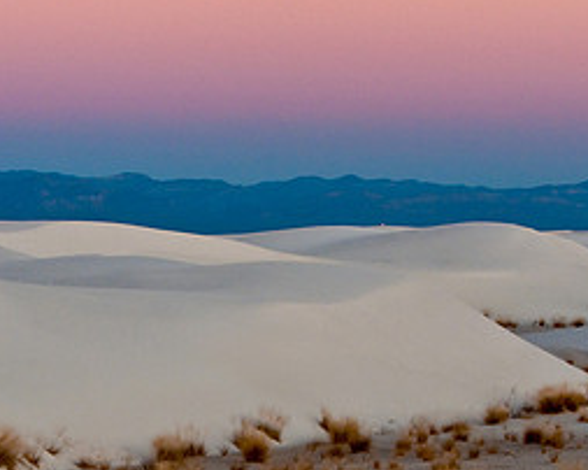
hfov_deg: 8.5
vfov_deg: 6.8
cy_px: 420
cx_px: 135
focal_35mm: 226
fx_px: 3930
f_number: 13
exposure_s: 1/15
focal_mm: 70
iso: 200
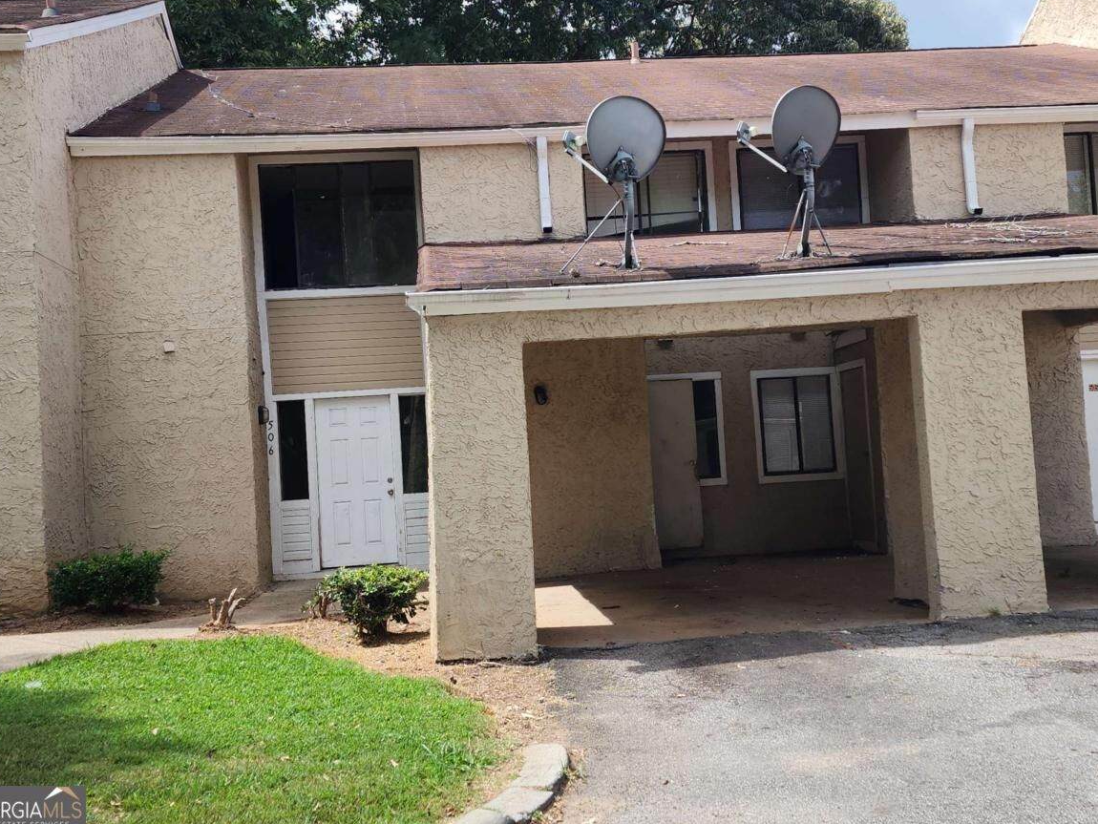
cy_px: 399
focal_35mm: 24
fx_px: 761
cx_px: 529
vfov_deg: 56.8
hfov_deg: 71.6
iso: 12
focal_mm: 6.4
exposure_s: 1/453
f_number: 1.8
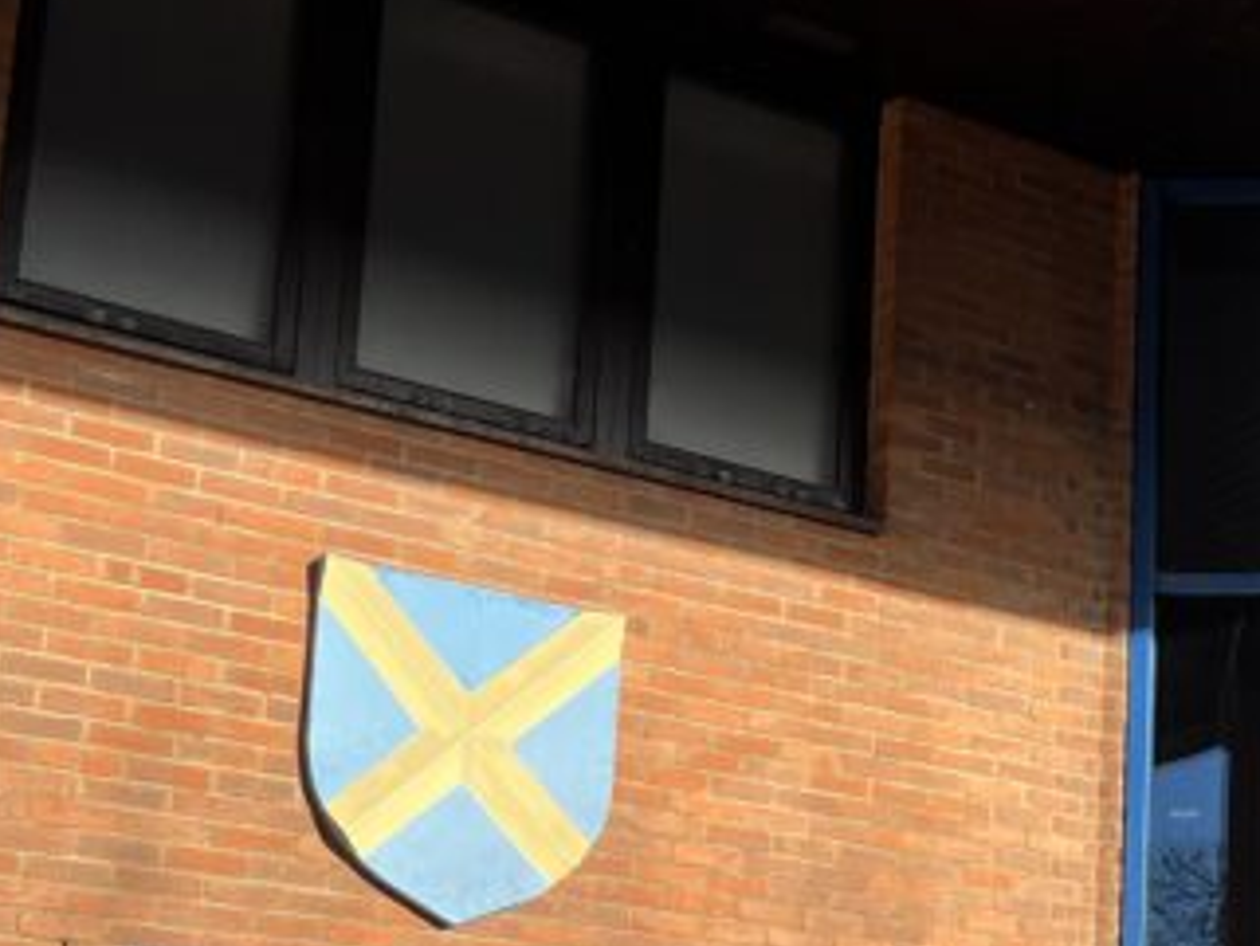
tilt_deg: +15.2
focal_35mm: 83
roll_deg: +1.5
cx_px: 1586
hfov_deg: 21.5
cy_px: 848
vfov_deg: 17.5
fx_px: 3022
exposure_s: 1/1325
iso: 50
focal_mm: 5.1
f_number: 1.6
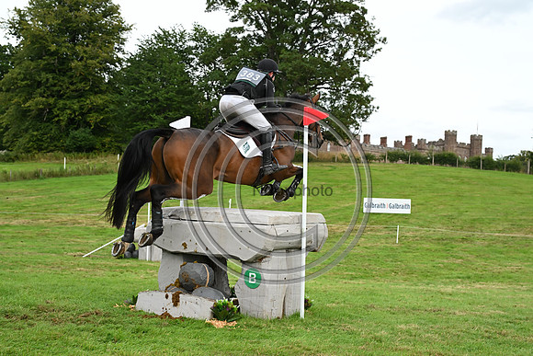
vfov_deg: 28.1
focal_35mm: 48
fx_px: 711
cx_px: 266
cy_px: 178
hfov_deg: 41.1
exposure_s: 1/1250
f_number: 5.6
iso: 900
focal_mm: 48
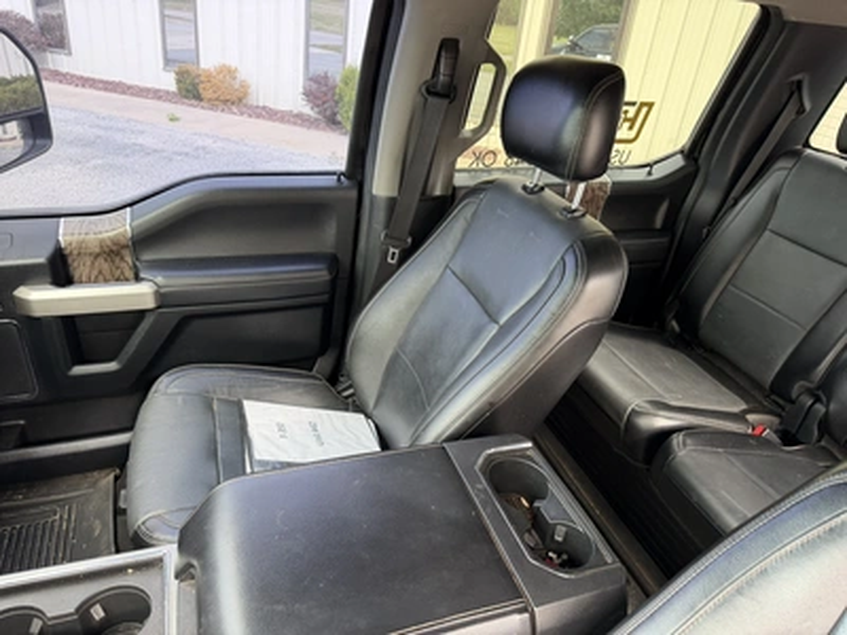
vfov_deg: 56.8
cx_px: 424
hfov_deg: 71.6
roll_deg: -5.6
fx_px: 587
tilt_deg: -24.4
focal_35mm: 24
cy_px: 318
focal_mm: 6.76
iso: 160
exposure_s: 1/122
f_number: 1.78
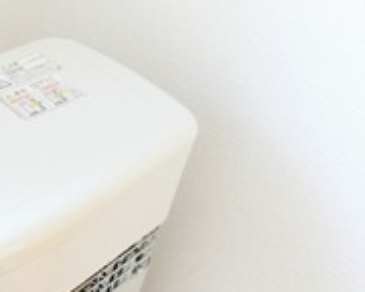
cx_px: -126
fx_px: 713
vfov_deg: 20.9
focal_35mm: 66
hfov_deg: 24.5
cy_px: 385
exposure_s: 1/80
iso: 400
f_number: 2.7
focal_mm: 4.06
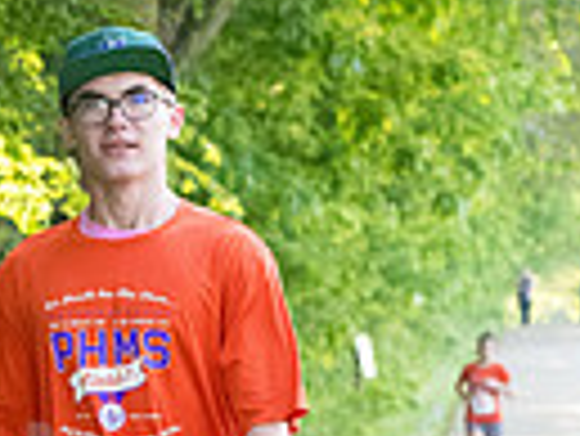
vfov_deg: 3.1
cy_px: 544
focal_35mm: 477
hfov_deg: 4.2
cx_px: 133
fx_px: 8000
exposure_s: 1/1600
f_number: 5.6
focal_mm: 95
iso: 4000
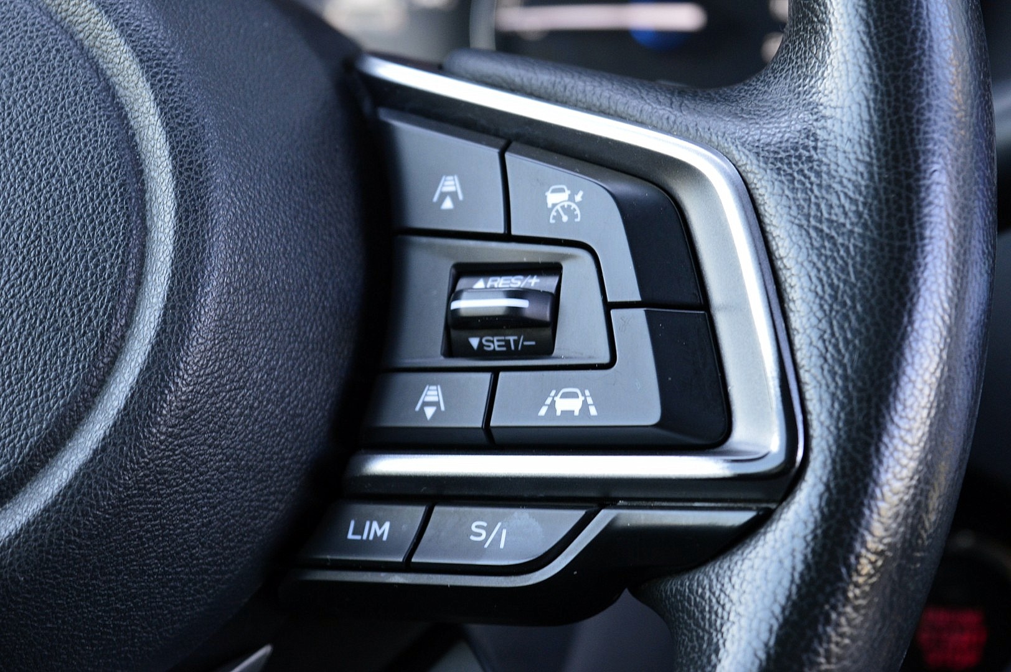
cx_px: 506
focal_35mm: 82
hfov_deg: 24.6
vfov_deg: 16.5
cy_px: 336
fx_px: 2315
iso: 800
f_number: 5.6
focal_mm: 55
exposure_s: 1/50
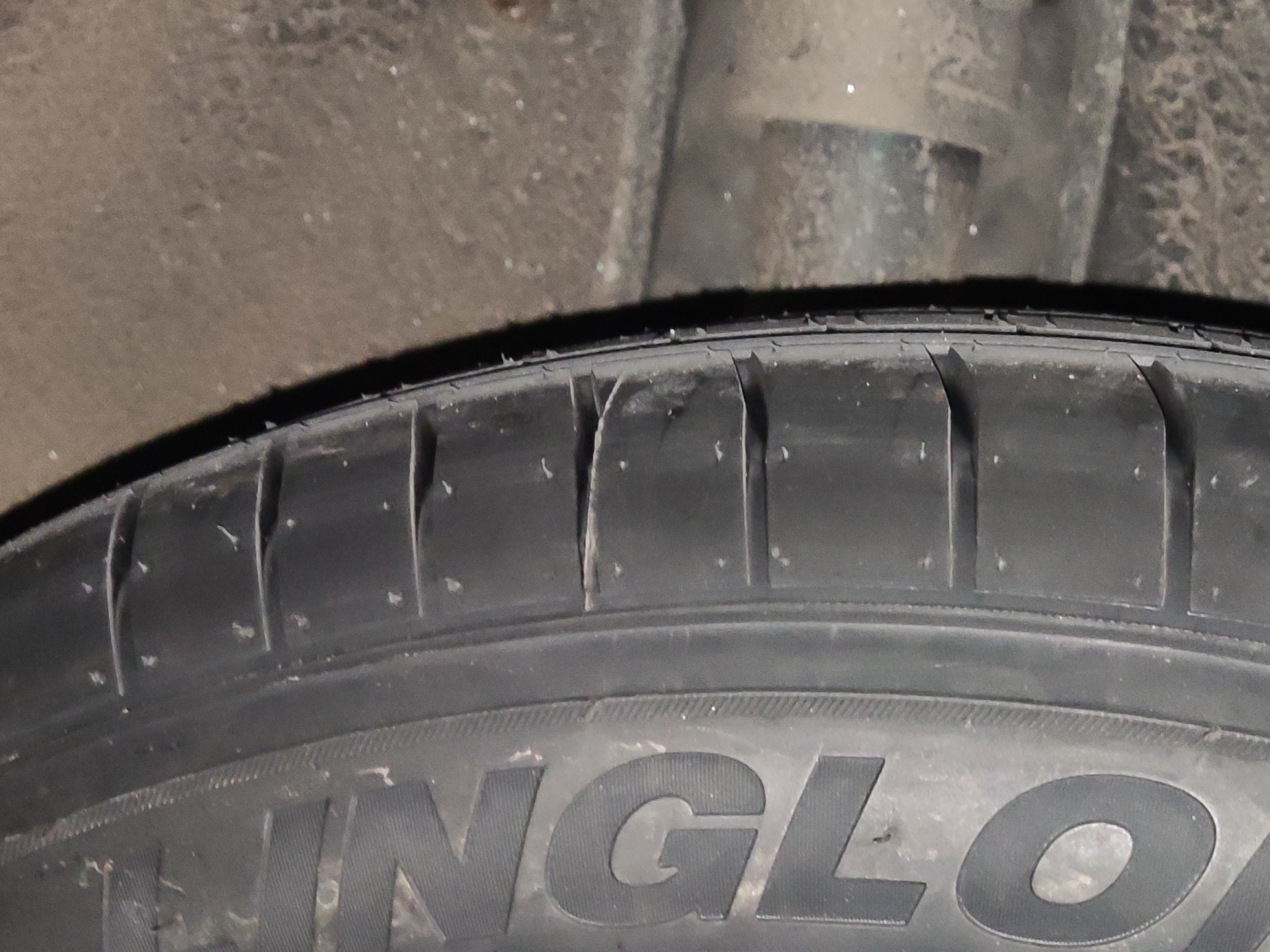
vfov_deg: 26.9
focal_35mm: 51
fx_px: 1871
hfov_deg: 37.4
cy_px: 958
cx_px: 727
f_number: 1.79
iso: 1729
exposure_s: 1/33
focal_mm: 4.71
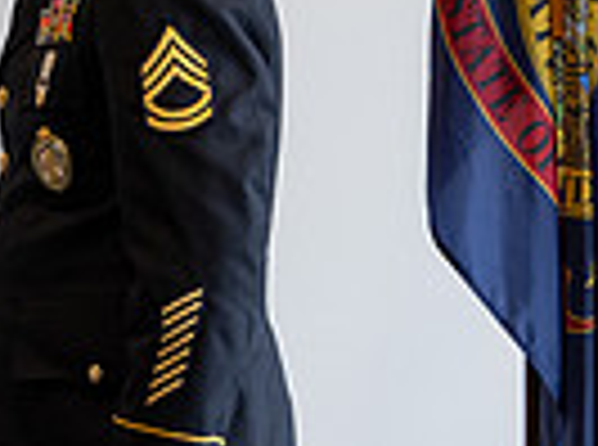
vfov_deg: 4.2
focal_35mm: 349
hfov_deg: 5.6
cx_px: -418
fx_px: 6013
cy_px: -51
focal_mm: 73
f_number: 2.8
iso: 500
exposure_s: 1/200
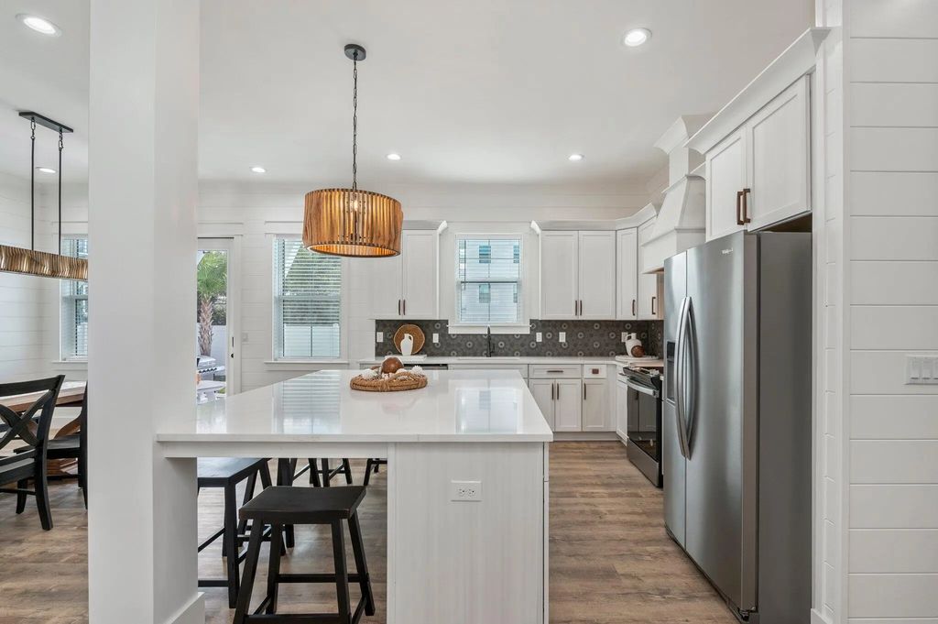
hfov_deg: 96.8
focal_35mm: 16
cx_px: 469
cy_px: 312
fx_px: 417
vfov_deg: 73.7
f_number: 8
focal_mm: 16
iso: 250
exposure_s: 1/30
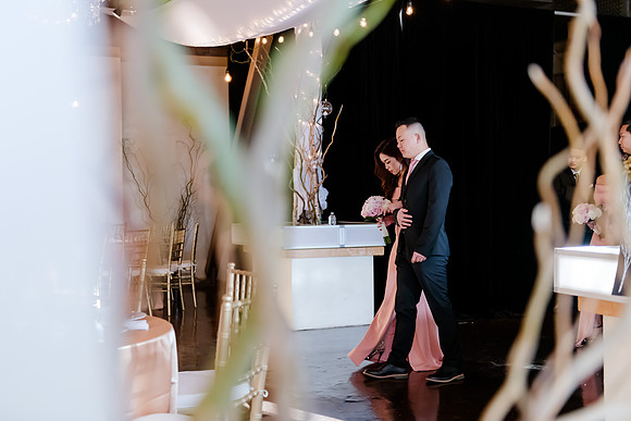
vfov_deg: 30.4
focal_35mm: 44
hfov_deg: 44.3
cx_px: 306
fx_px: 775
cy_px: 210
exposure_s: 1/200
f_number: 2.8
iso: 2500
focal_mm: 42
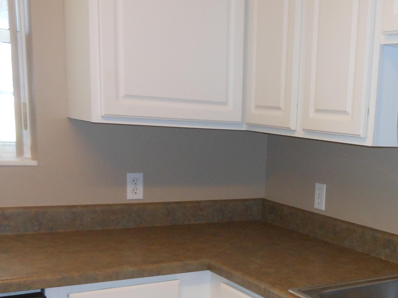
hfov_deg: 36.3
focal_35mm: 51
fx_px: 586
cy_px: 220
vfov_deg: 28.2
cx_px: 317
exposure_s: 1/25
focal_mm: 4.5
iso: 200
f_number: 3.2
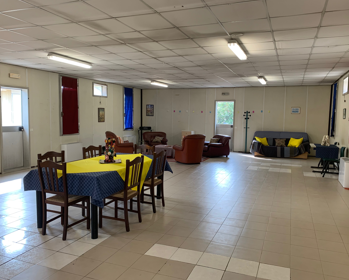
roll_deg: -0.9
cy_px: 141
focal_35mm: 28
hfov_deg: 62.2
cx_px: 176
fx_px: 289
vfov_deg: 51.5
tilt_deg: -6.5
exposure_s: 1/100
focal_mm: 4.25
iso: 80
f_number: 1.8
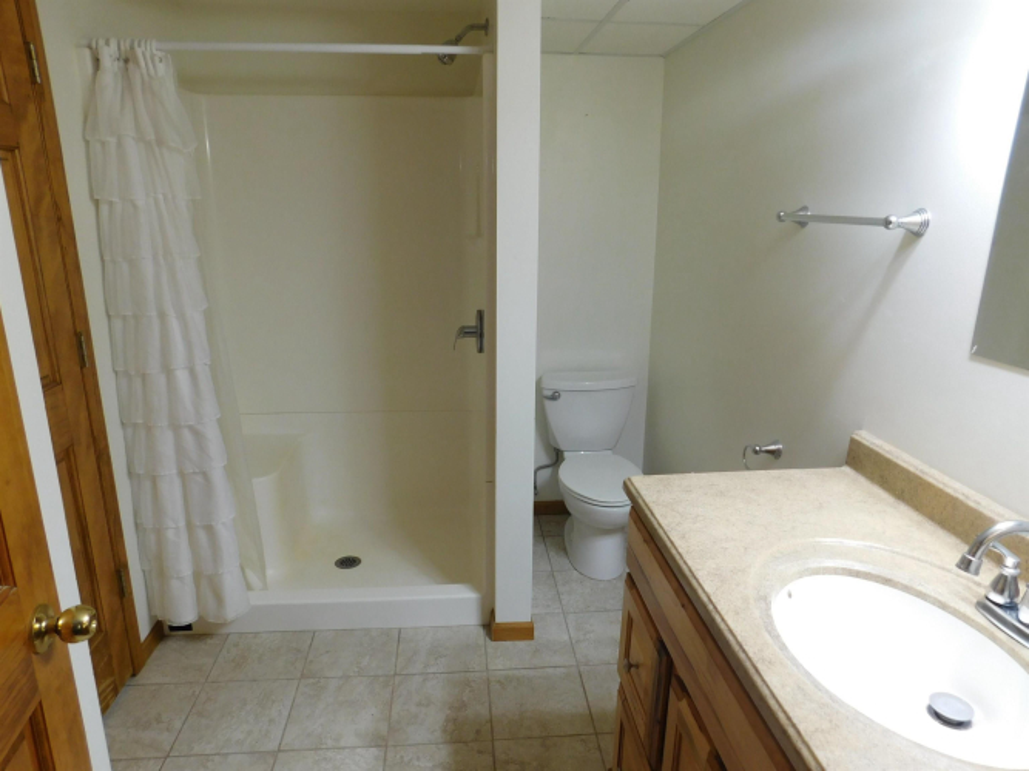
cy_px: 386
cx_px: 514
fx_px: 684
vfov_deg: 58.9
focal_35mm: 23
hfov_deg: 73.9
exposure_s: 1/40
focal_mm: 4
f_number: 3
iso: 125
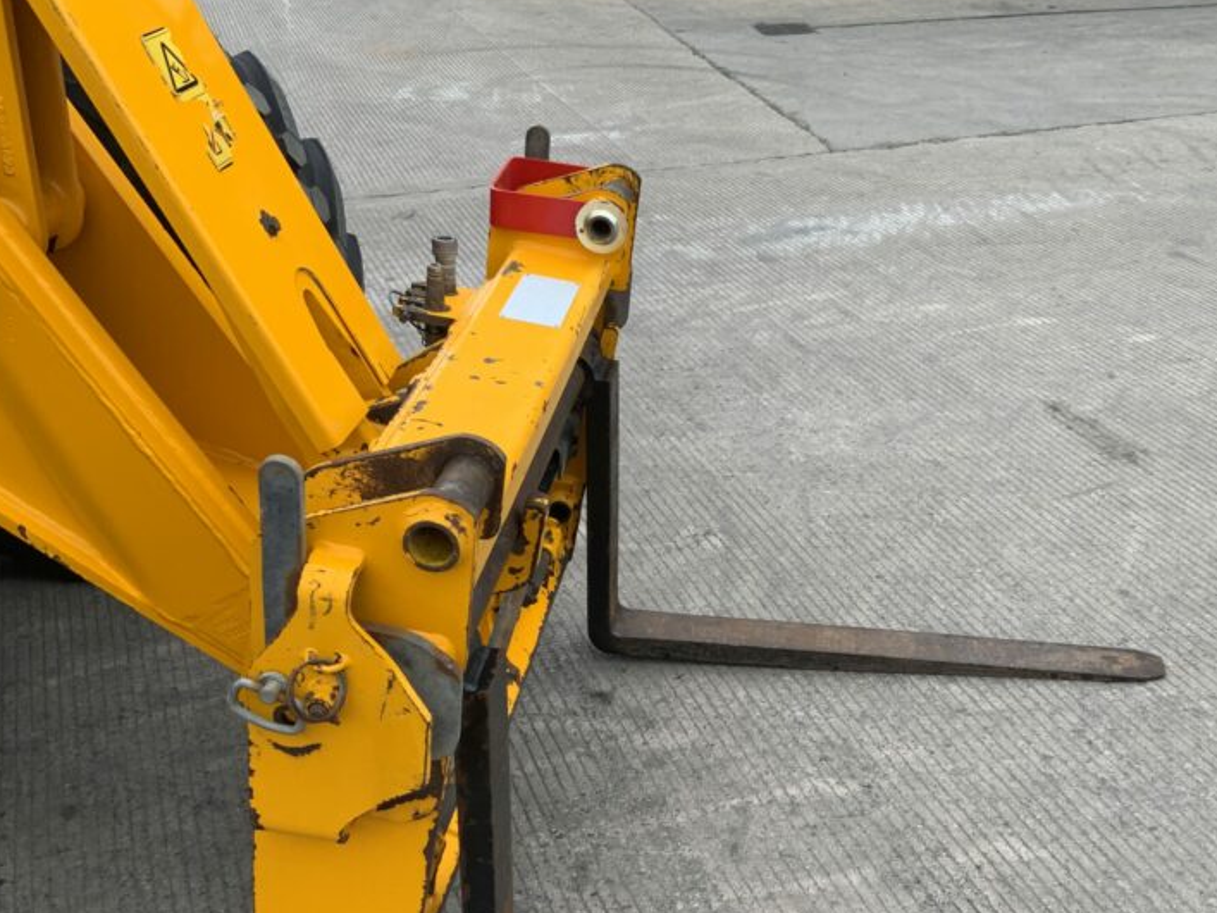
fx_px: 1476
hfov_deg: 44.5
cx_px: 747
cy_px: 646
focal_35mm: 42
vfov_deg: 33.9
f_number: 1.8
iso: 16
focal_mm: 3
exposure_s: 1/551
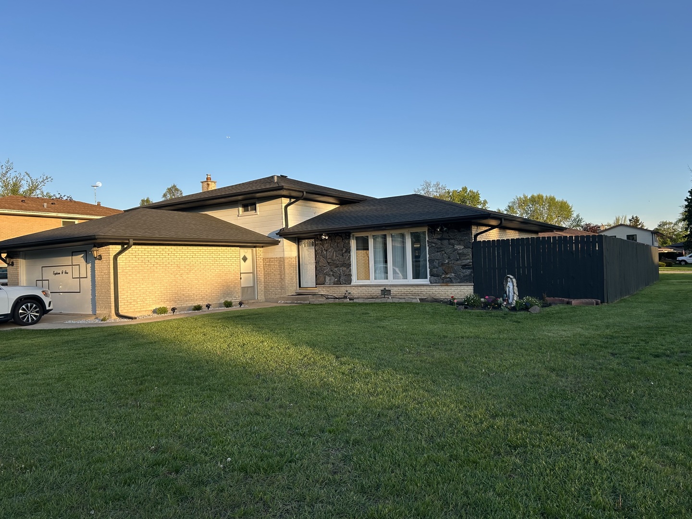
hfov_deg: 67.3
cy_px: 260
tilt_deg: -0.1
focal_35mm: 26
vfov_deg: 53.1
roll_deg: +2.3
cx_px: 346
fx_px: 520
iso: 50
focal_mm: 5.7
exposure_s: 1/1183
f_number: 1.5
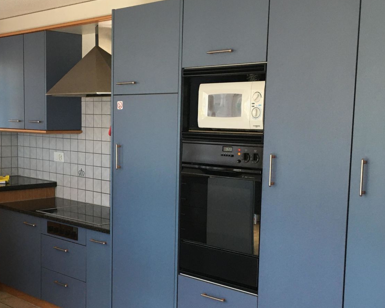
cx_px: 128
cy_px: 194
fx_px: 593
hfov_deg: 35.6
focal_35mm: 52
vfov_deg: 29.0
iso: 64
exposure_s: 1/33
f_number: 2.2
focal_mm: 4.15
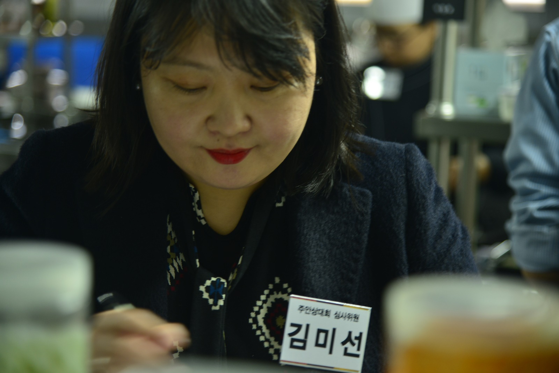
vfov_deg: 14.9
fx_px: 1429
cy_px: 186
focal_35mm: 92
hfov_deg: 22.1
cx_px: 280
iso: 800
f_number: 4
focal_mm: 92
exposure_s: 1/30
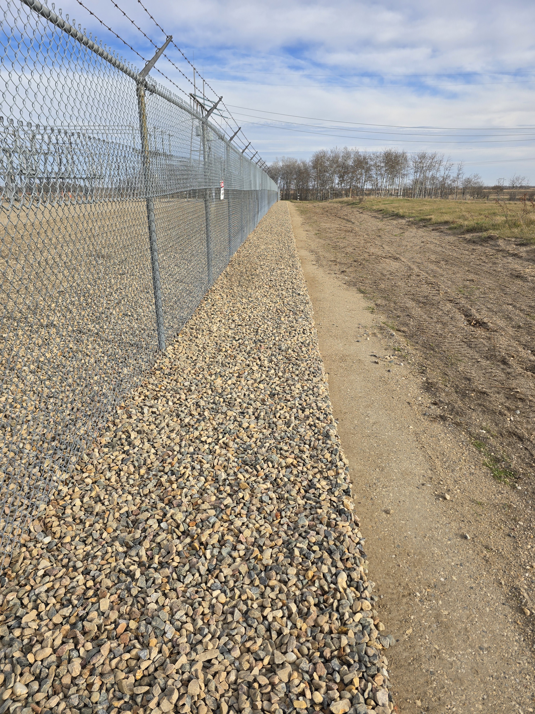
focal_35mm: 23
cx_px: 268
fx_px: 474
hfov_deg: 58.9
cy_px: 357
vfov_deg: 73.9
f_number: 1.7
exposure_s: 1/560
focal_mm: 6.3
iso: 12
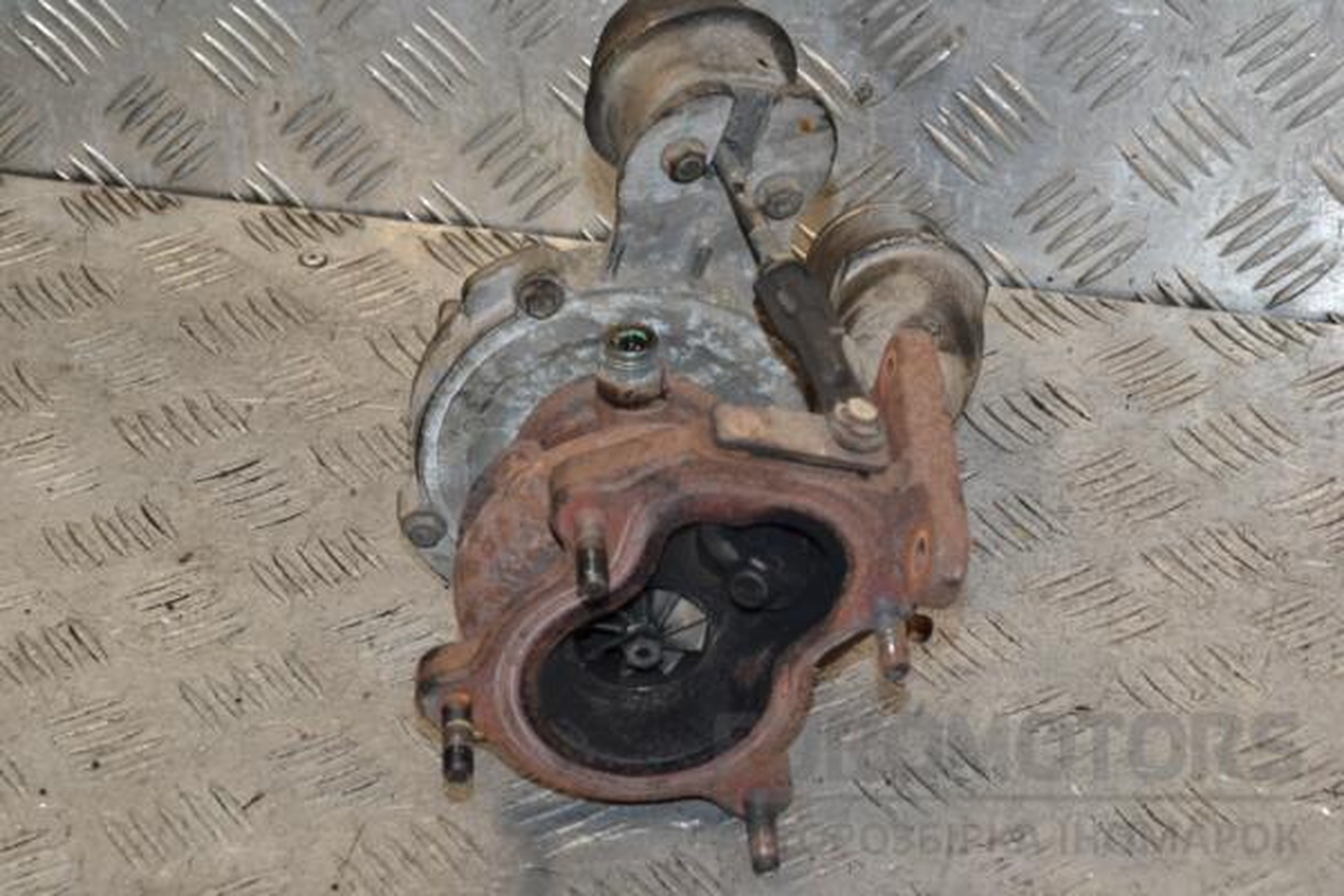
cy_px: 448
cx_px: 672
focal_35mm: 105
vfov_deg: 13.0
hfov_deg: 19.5
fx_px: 3920
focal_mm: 70
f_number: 10
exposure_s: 1/200
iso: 800
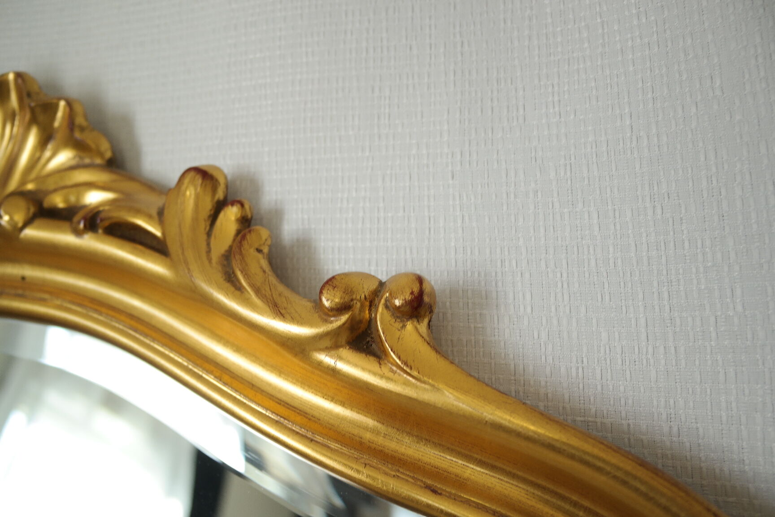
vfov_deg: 43.6
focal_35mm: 30
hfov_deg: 61.9
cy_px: 258
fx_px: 646
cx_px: 388
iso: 200
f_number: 6.3
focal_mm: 20
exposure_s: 1/30
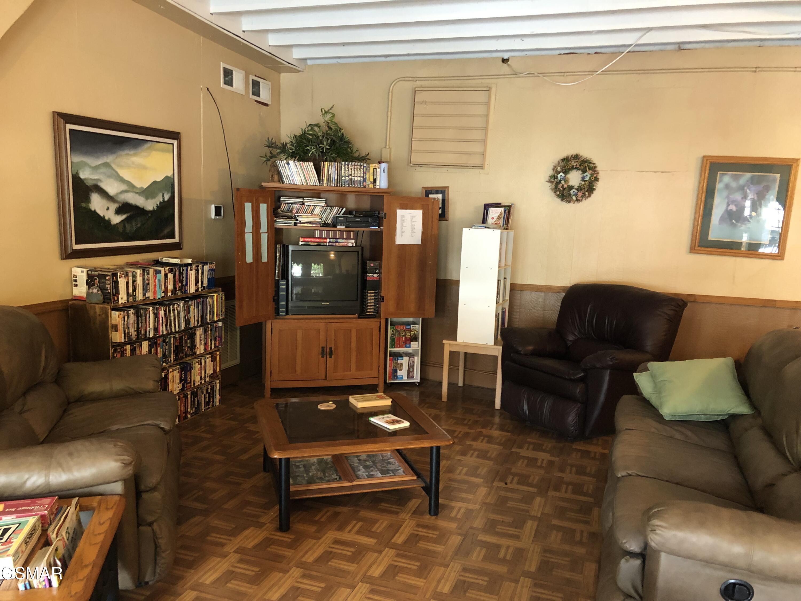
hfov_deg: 63.4
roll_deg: -1.3
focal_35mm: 28
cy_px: 300
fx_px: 648
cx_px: 400
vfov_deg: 49.7
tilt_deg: -8.4
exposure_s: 1/12
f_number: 1.8
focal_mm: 3.99
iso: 100
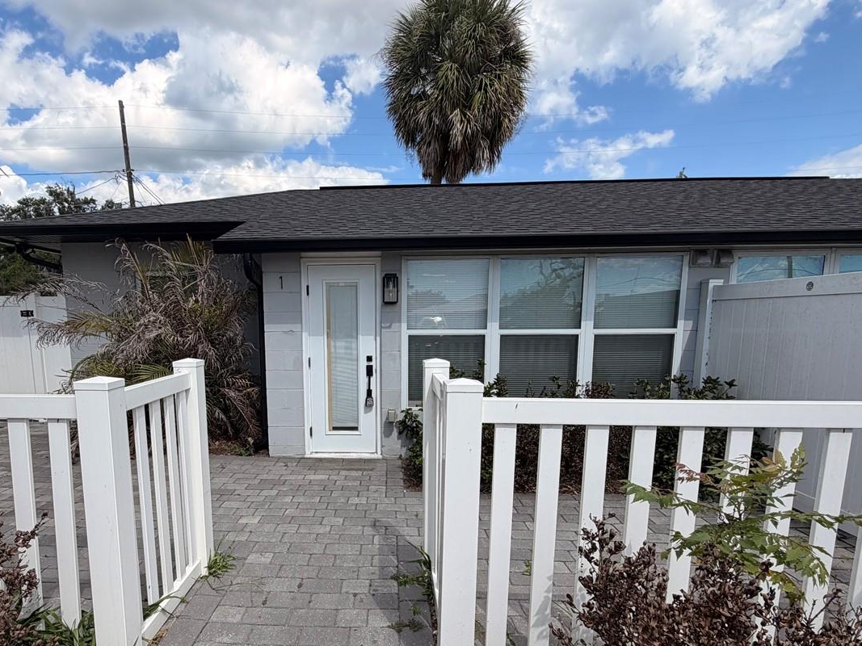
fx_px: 523
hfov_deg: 78.4
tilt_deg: -8.3
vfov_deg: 62.8
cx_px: 360
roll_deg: +0.8
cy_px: 394
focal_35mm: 21
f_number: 2.2
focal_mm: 2.22
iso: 20
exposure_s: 1/1017
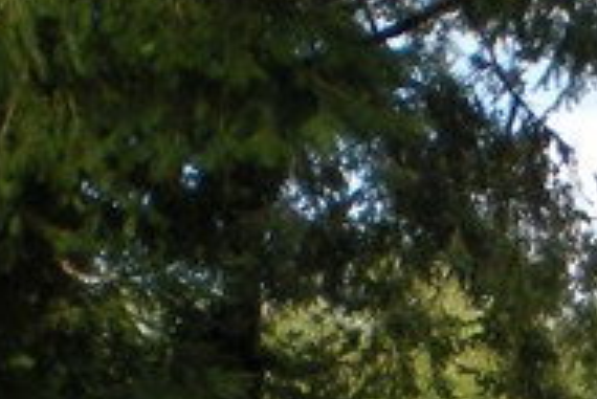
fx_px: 3535
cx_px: 961
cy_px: 883
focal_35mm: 213
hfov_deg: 9.3
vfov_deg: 6.2
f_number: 4.6
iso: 64
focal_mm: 6.3
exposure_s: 1/172
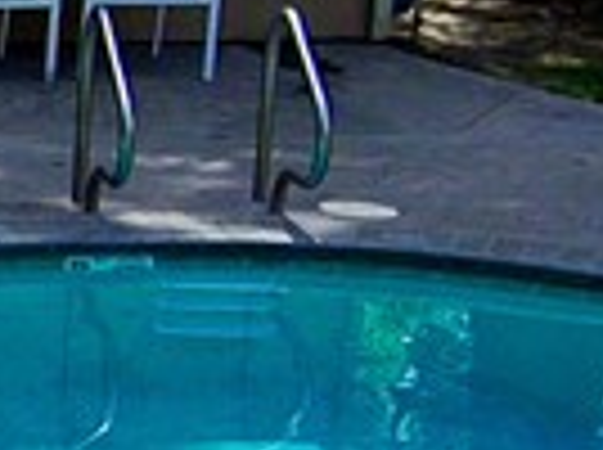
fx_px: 2800
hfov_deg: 11.0
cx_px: -680
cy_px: 178
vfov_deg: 9.2
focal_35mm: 161
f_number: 2.8
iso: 100
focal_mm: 3.7
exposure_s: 1/726
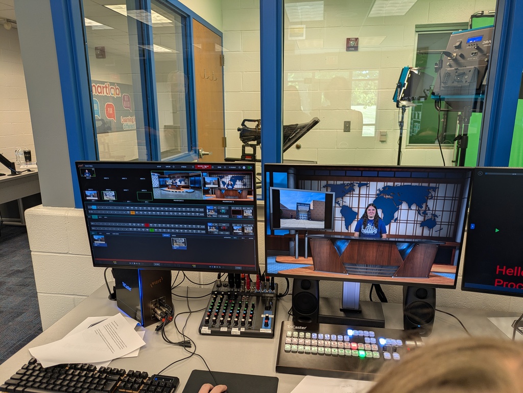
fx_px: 378
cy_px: 196
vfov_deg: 54.9
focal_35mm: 25
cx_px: 262
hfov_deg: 69.4
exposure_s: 1/40
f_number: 1.89
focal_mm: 5.43
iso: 61
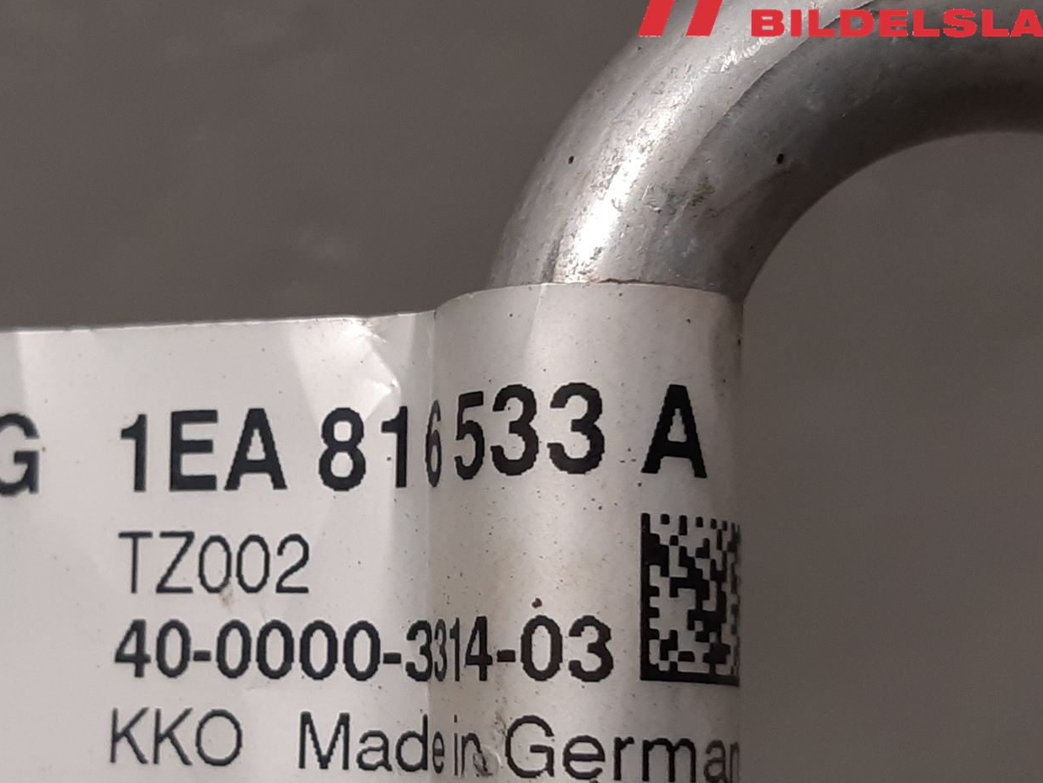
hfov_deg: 42.8
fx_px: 1296
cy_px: 541
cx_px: 292
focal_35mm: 43
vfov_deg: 33.2
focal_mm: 3.93
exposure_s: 1/50
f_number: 1.7
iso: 80
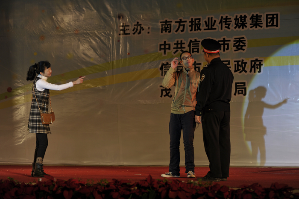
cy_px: 100
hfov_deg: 19.5
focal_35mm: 105
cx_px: 150
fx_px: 872
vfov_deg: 13.0
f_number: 4.5
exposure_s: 1/100
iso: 320
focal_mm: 105
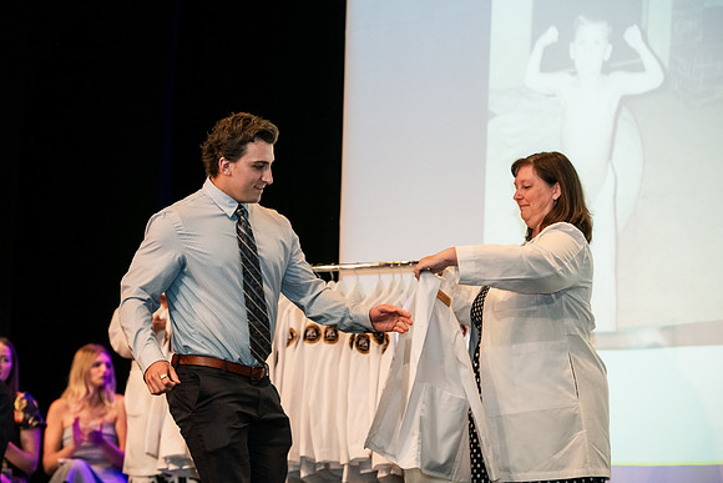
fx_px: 2109
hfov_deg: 19.5
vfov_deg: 13.0
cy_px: 242
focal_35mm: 105
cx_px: 362
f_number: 3.5
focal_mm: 105
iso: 2500
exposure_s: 1/200
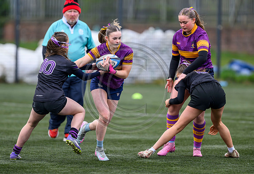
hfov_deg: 4.6
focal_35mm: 447
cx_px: 111
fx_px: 3181
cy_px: 78
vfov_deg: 3.1
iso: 640
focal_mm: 400
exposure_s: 1/2000
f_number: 3.5
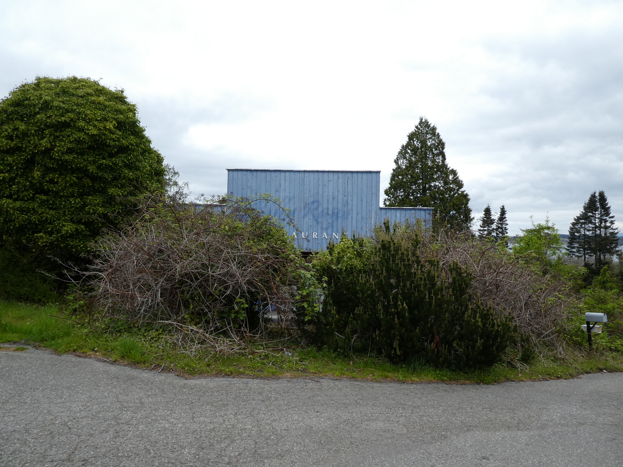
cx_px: 312
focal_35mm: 24
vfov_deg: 56.8
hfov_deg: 71.6
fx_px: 432
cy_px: 234
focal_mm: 4.3
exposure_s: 1/320
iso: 80
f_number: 3.3
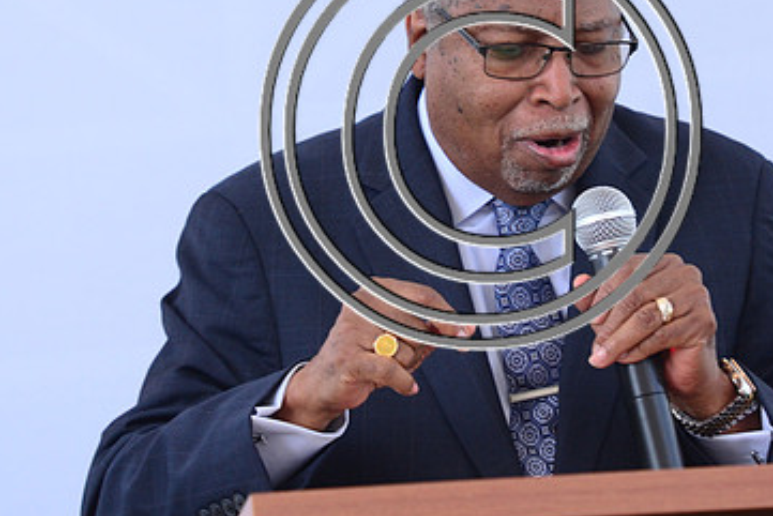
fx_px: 8008
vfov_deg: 3.7
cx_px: 480
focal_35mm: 373
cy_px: 128
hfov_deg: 5.5
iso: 800
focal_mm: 155
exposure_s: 1/160
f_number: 2.8
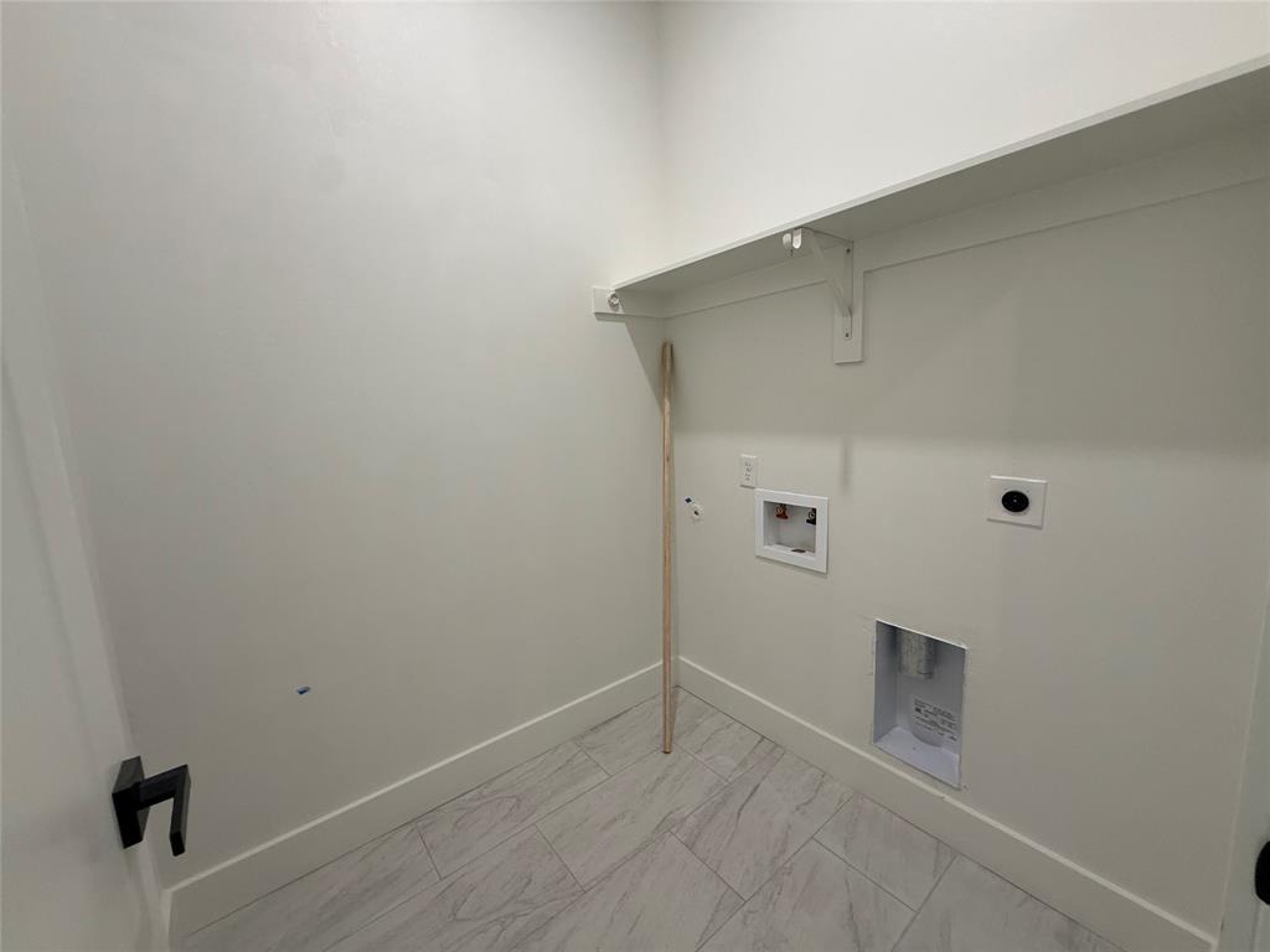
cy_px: 476
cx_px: 635
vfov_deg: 85.7
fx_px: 514
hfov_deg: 102.1
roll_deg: +2.4
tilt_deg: -7.7
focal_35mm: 14
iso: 200
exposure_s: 1/60
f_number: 2.2
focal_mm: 2.22
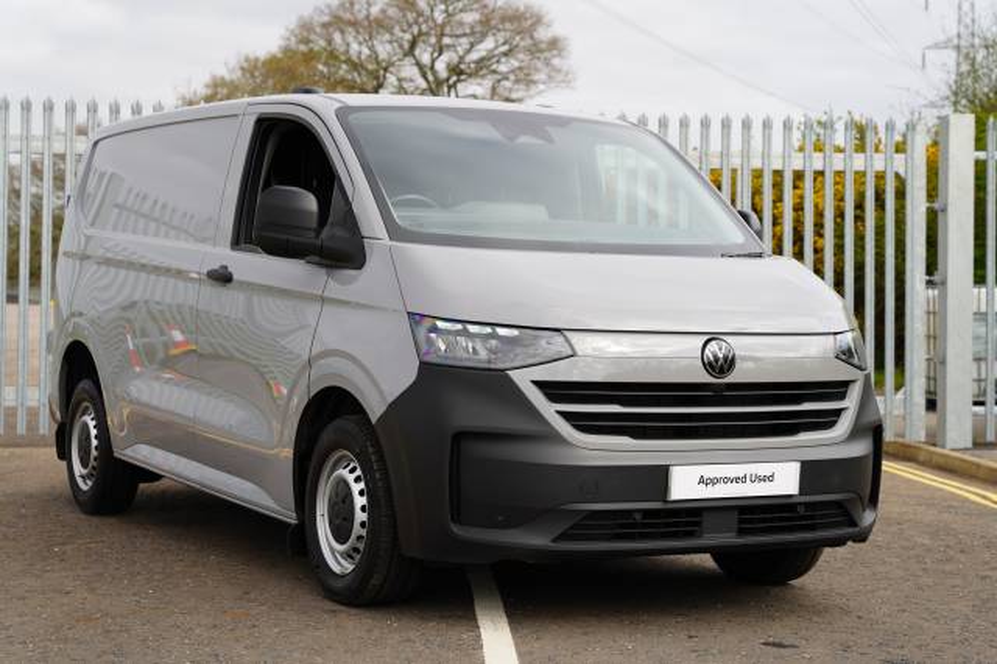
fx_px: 1821
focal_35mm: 66
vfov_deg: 20.7
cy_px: 332
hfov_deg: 30.6
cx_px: 498
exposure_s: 1/160
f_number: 5
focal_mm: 65.8
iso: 100
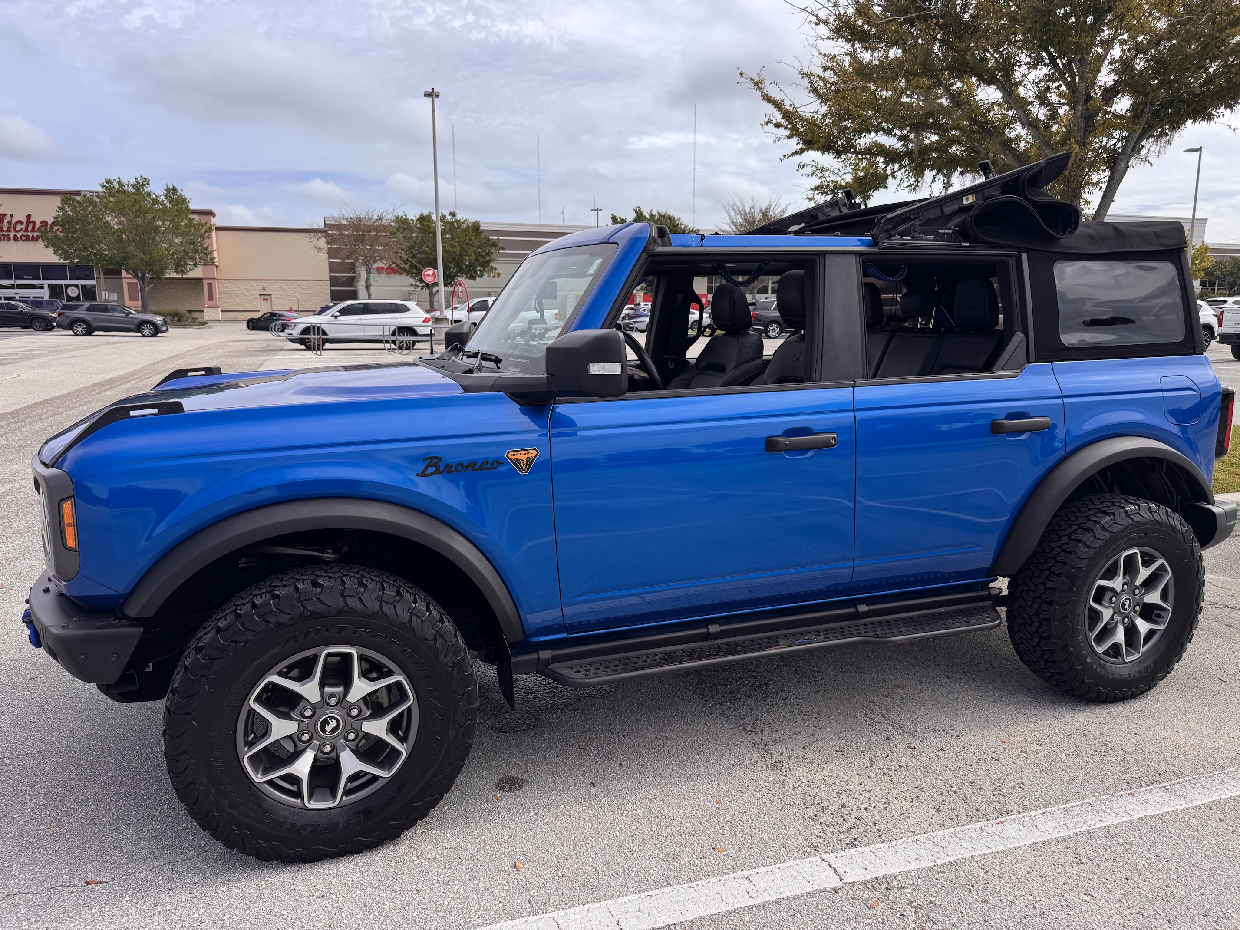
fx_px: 860
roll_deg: -0.7
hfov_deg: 71.6
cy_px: 465
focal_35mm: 24
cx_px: 620
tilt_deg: -10.7
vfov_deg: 56.8
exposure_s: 1/2604
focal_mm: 6.76
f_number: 1.78
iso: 80
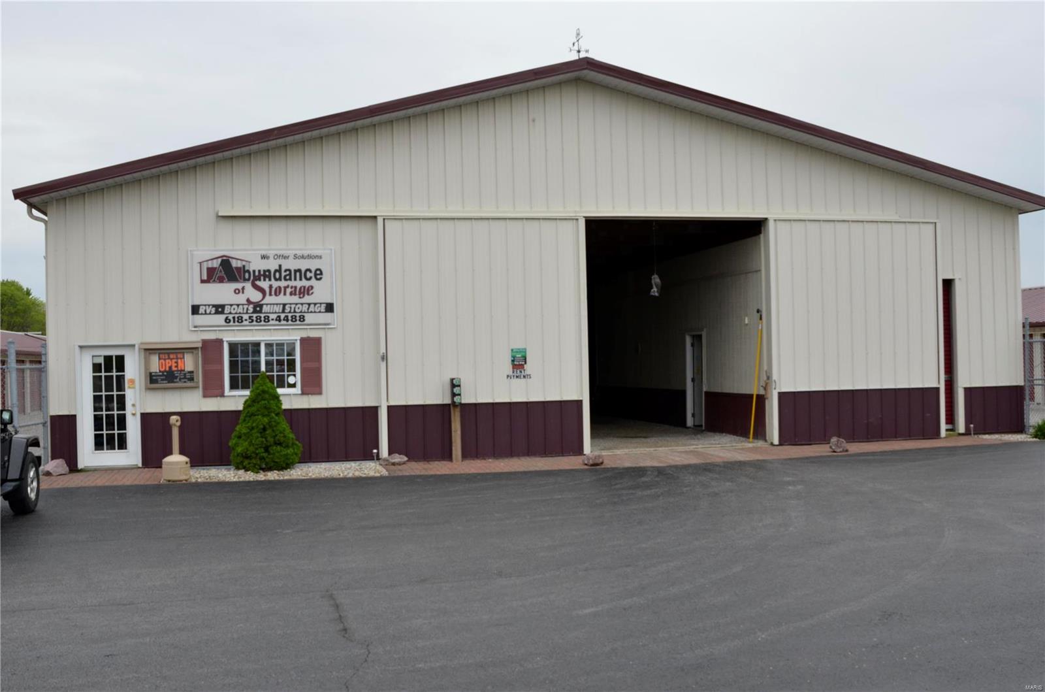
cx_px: 522
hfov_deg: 53.2
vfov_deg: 36.7
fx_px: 1043
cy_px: 346
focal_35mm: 36
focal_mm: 24
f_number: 7.1
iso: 400
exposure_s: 1/200
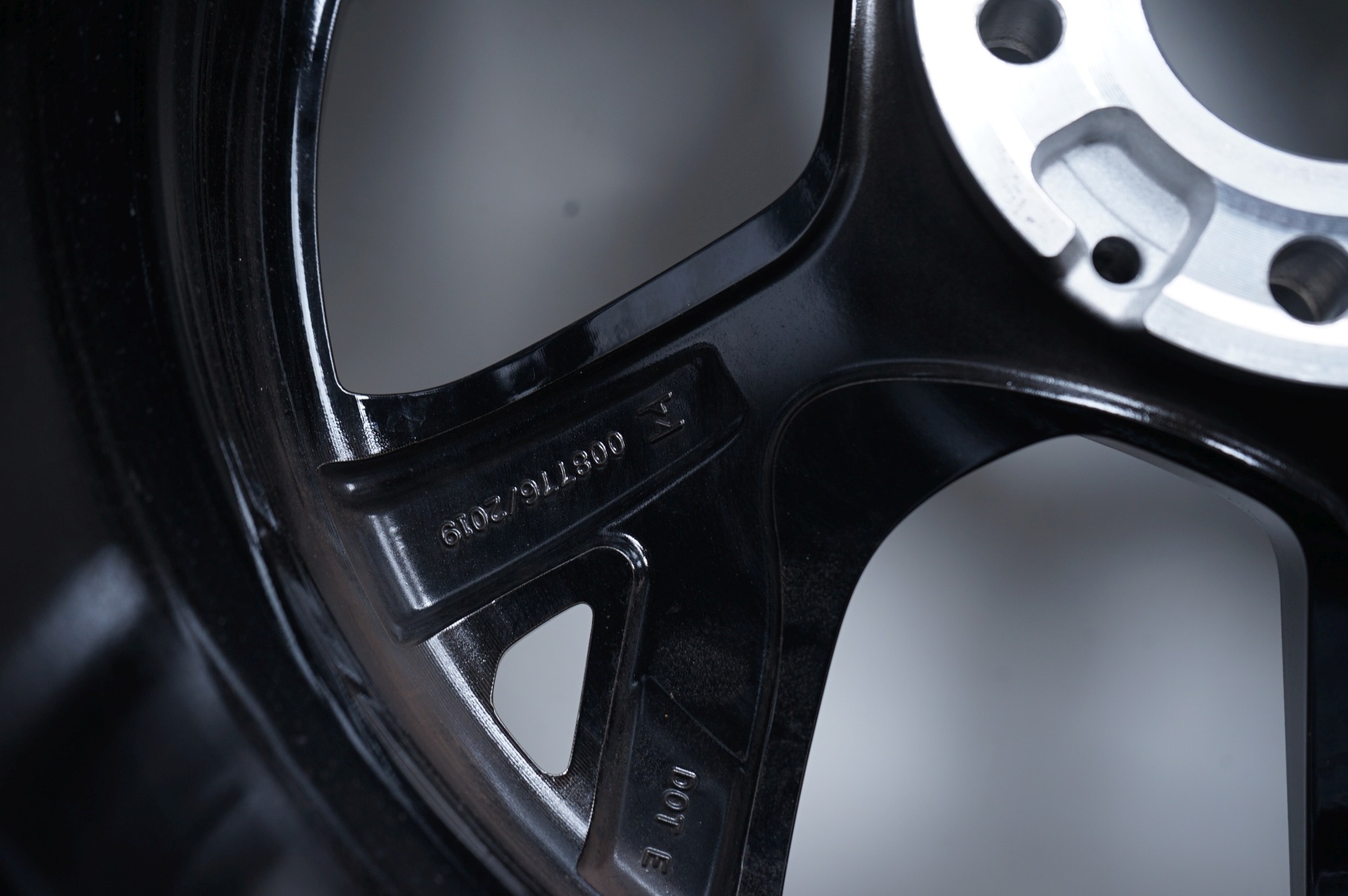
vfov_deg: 32.6
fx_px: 1534
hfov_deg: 47.4
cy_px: 448
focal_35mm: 41
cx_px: 674
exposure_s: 1/100
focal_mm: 41
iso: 250
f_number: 7.1
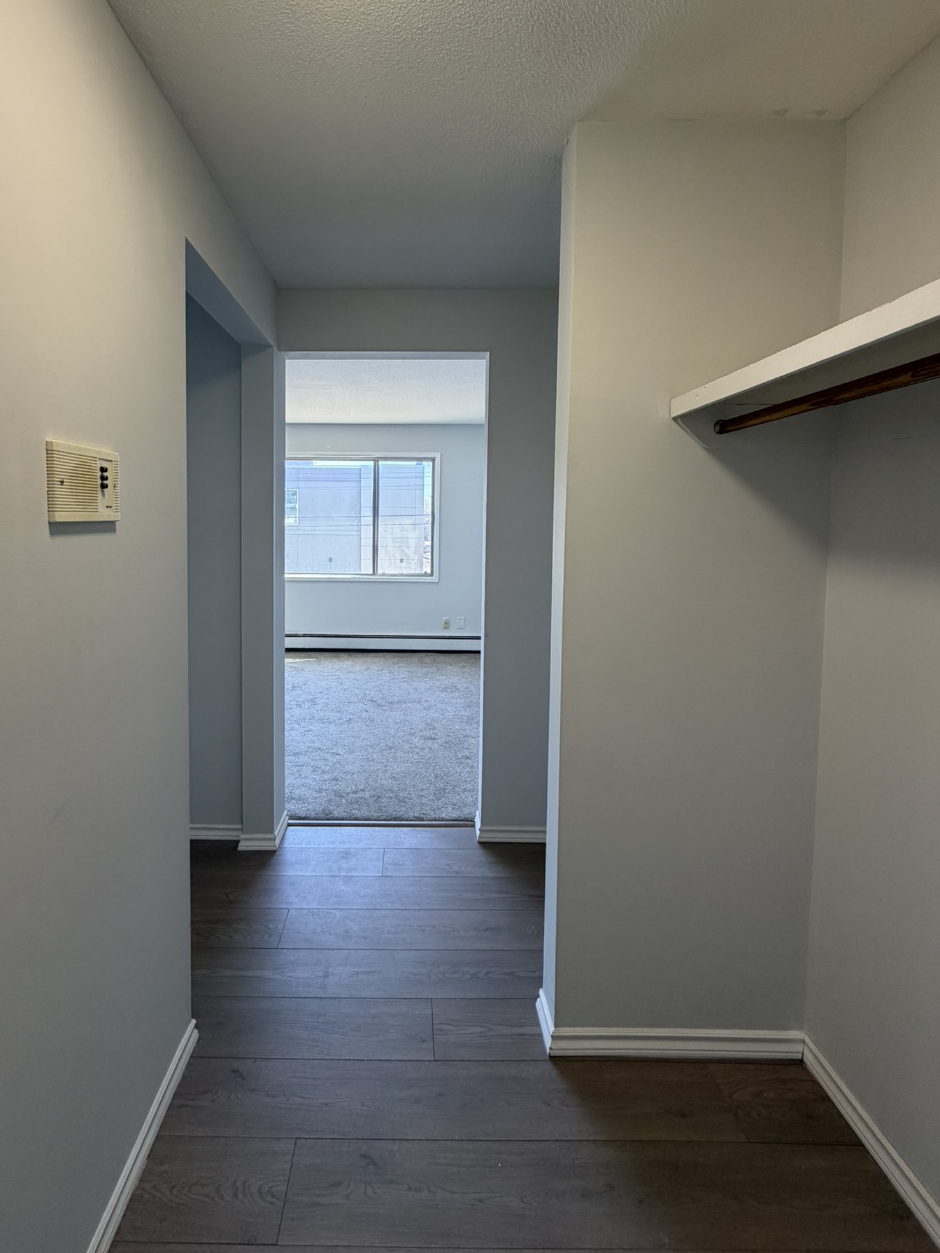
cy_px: 550
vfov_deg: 94.0
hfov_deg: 77.7
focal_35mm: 16
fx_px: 579
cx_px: 405
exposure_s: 1/120
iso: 160
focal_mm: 2.22
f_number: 2.2
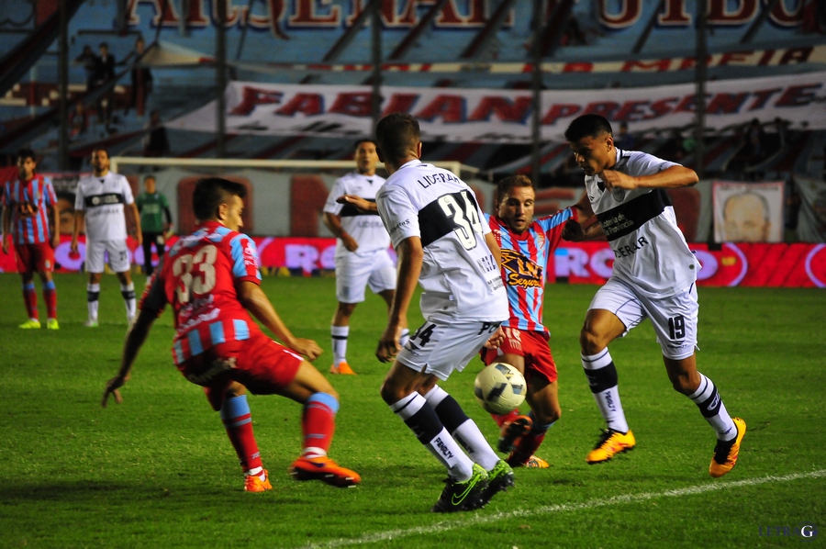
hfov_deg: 9.2
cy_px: 274
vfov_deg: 6.1
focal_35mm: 225
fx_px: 5157
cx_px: 413
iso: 1600
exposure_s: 1/250
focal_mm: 150
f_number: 5
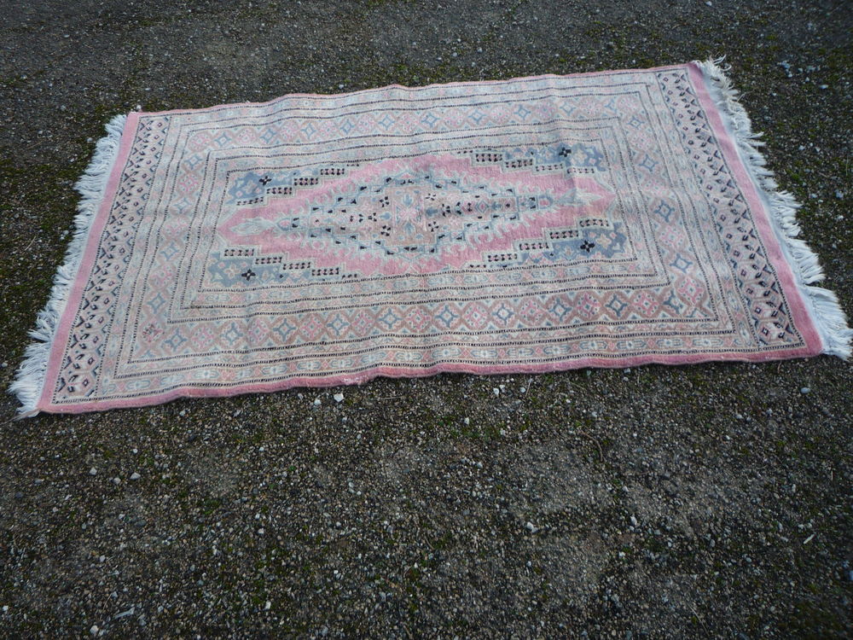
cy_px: 320
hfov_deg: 60.0
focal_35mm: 30
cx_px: 426
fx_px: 739
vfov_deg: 46.8
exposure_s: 1/60
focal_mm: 5.2
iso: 100
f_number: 3.3
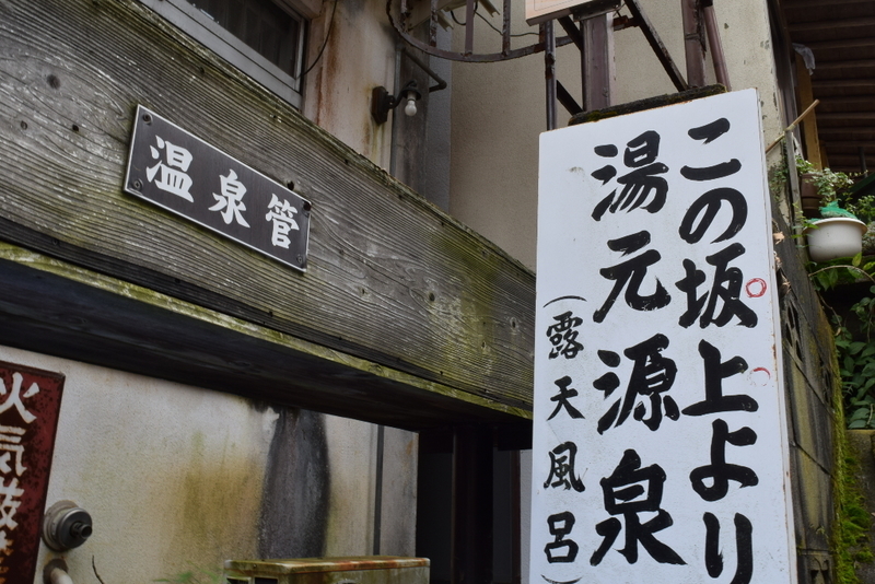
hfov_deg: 55.1
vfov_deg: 38.4
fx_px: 839
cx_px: 438
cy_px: 292
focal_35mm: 34
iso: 100
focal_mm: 23
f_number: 22
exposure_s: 1/10
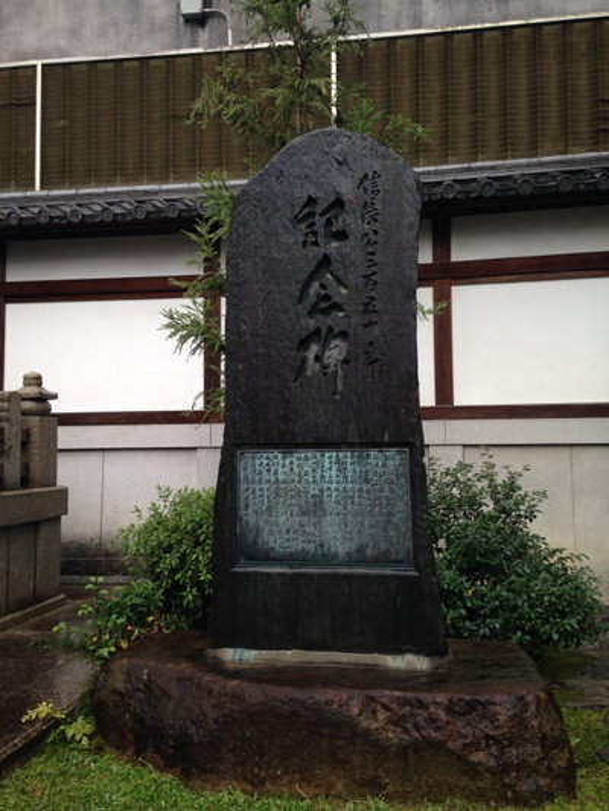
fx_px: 774
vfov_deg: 55.3
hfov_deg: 43.0
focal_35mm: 33
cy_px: 406
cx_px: 304
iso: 64
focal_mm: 4.12
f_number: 2.4
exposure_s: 1/120
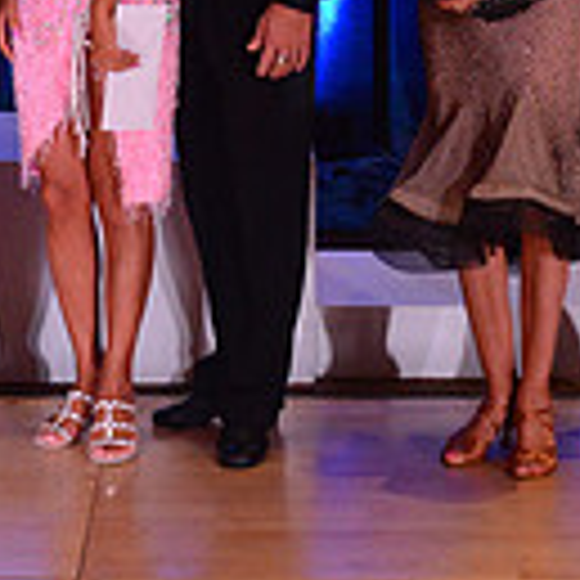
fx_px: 2540
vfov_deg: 12.6
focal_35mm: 134
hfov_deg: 13.0
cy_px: -200
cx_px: 202
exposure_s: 1/200
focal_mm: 35
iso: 4000
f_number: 5.6
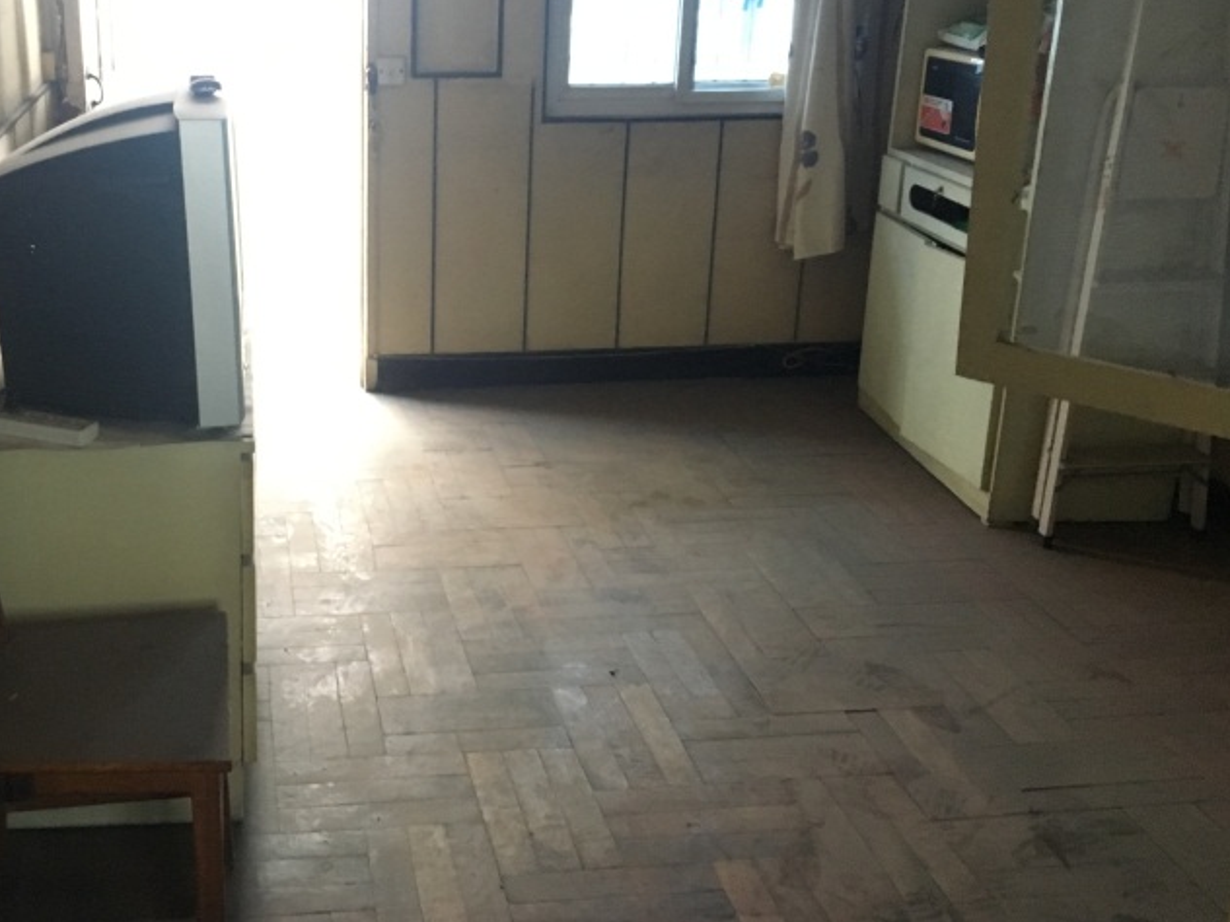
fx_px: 1386
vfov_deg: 36.5
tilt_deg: -16.9
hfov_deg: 47.1
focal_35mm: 39
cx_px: 407
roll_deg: -0.5
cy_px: 328
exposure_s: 1/17
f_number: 2.2
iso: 250
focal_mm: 4.15
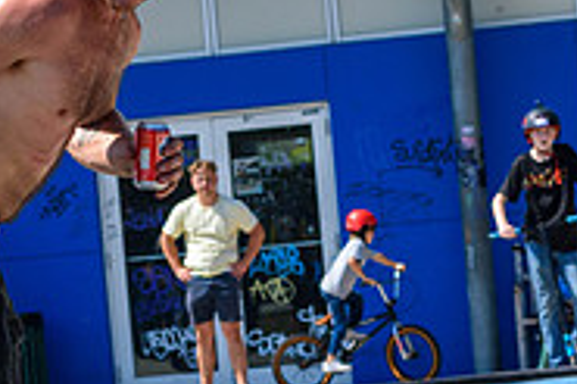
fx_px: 5268
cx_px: 168
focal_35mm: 329
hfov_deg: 6.3
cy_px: 398
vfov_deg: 4.2
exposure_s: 1/800
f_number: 7.1
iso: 200
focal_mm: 70
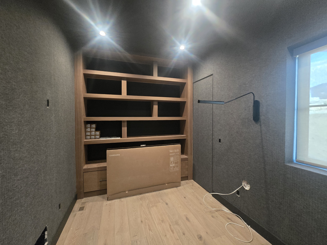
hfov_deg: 106.2
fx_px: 123
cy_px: 122
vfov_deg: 89.9
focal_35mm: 13
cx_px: 164
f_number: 2.2
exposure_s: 1/40
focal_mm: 2.2
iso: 1250
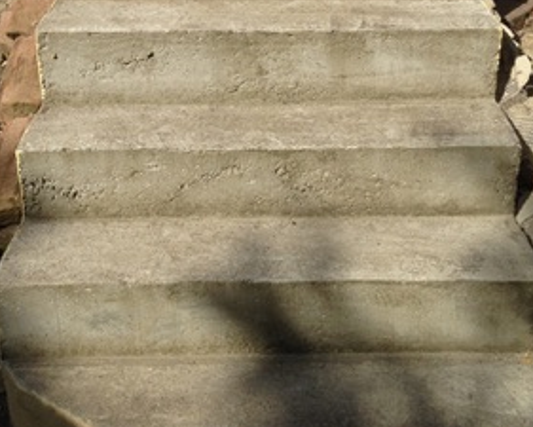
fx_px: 868
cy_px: 91
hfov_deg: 34.1
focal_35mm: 55
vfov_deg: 27.1
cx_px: 275
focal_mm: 4.12
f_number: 2.4
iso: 50
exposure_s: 1/2169
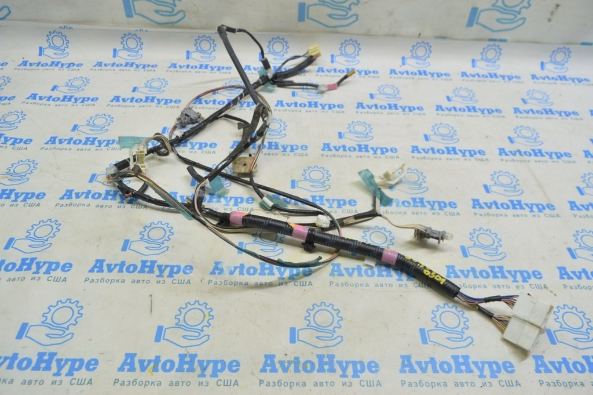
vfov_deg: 47.9
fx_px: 444
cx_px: 296
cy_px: 198
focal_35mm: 27
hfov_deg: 67.4
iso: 400
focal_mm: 18
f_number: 5.6
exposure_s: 1/20
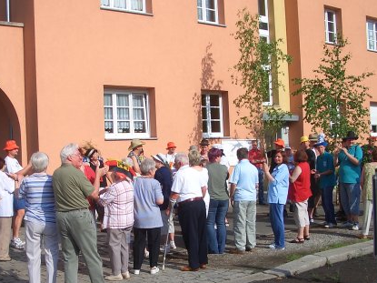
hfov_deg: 35.4
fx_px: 588
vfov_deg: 26.9
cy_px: 189
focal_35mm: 54
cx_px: 141
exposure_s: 1/640
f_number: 4.3
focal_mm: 5.8
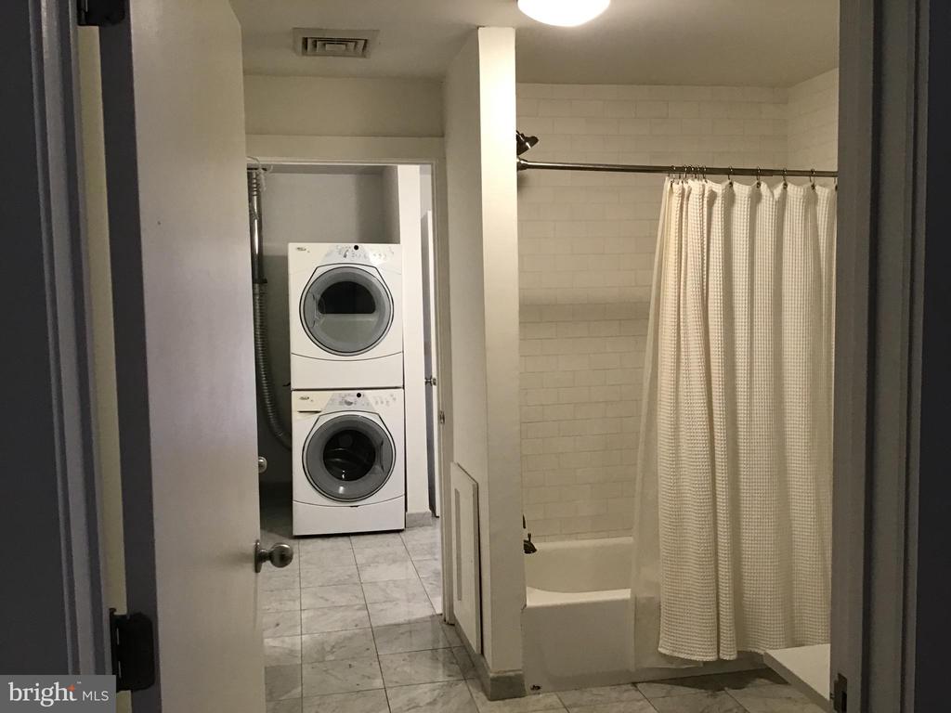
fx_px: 852
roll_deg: +1.4
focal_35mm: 31
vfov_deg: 45.4
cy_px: 356
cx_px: 476
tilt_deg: -3.4
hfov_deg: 58.4
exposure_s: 1/33
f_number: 2.4
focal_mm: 3.3
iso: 100
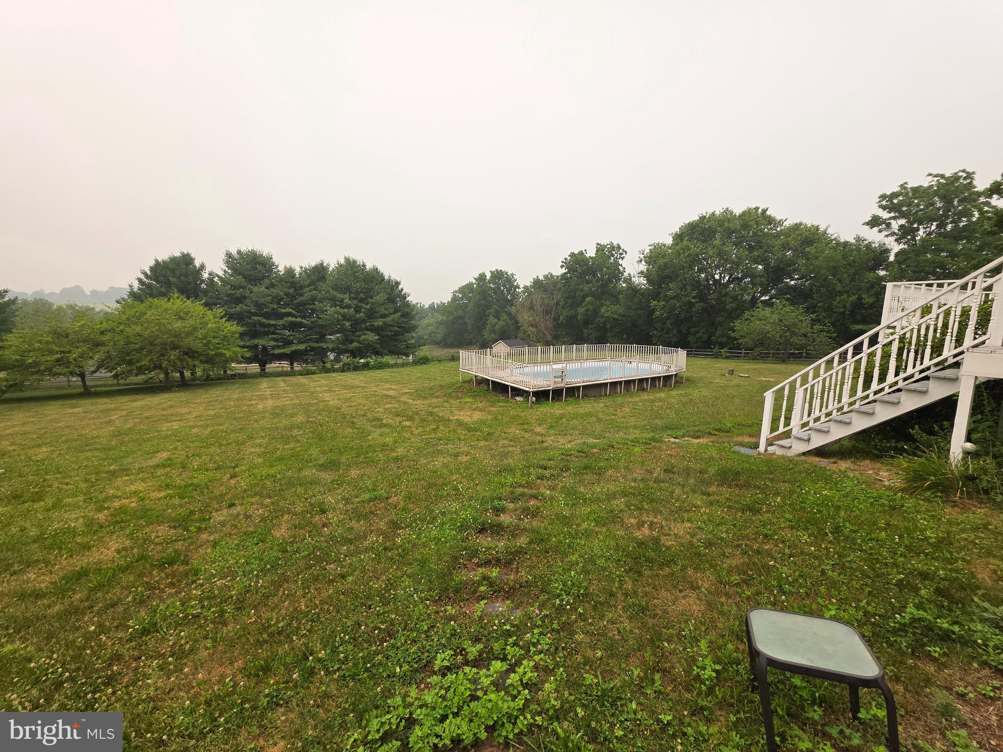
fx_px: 377
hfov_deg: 106.2
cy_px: 376
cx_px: 502
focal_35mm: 13
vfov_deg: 89.9
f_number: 1.9
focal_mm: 2.2
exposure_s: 1/1493
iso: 40
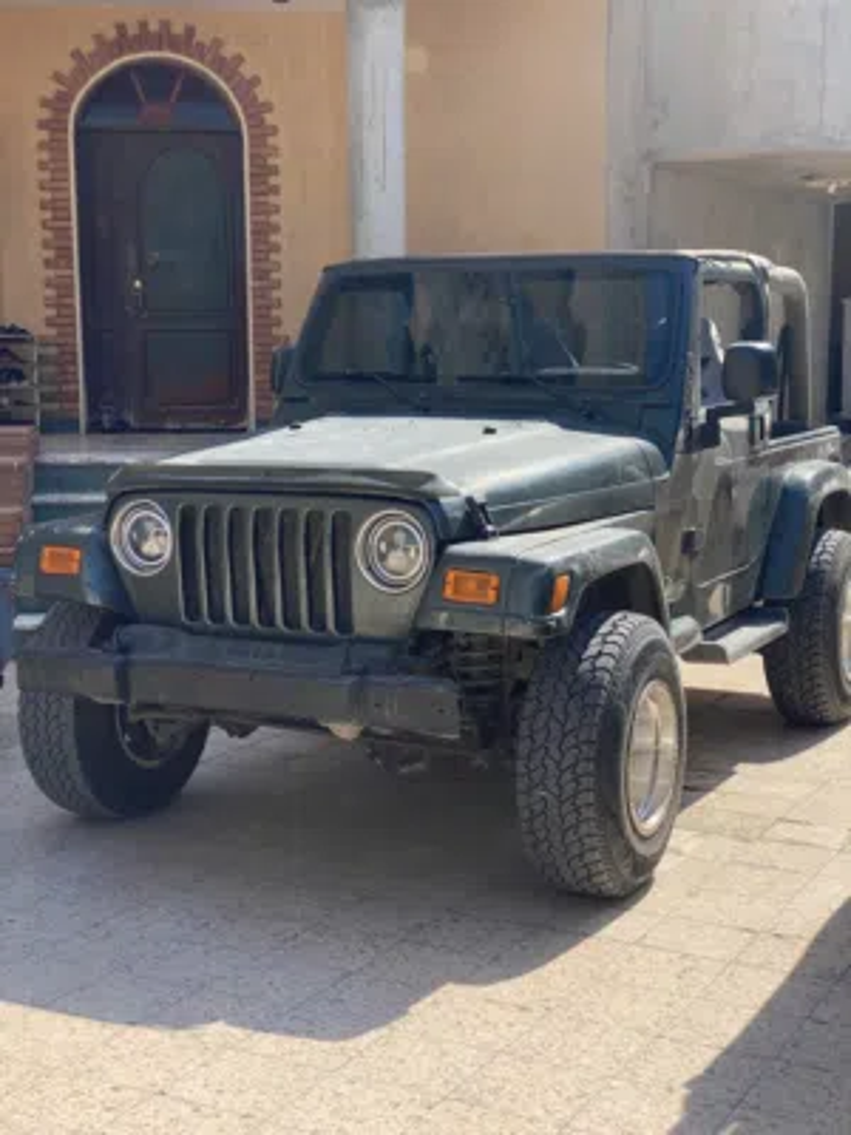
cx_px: 426
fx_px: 1704
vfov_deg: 36.8
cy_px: 568
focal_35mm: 52
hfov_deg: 28.0
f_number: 2
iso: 20
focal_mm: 6
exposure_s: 1/1370
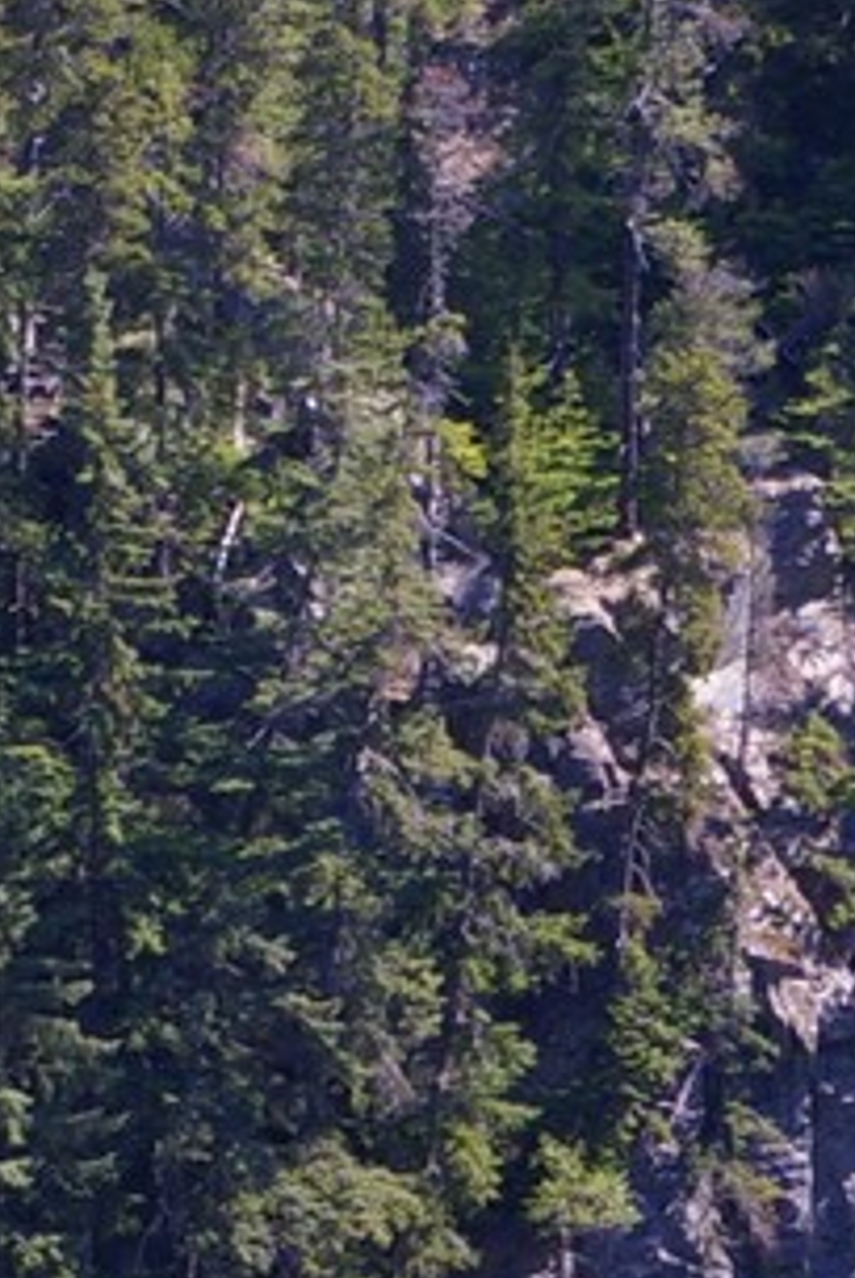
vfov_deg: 5.9
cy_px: 1161
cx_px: 832
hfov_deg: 3.9
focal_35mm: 349
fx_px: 12408
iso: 200
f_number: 8
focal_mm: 55
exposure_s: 1/180
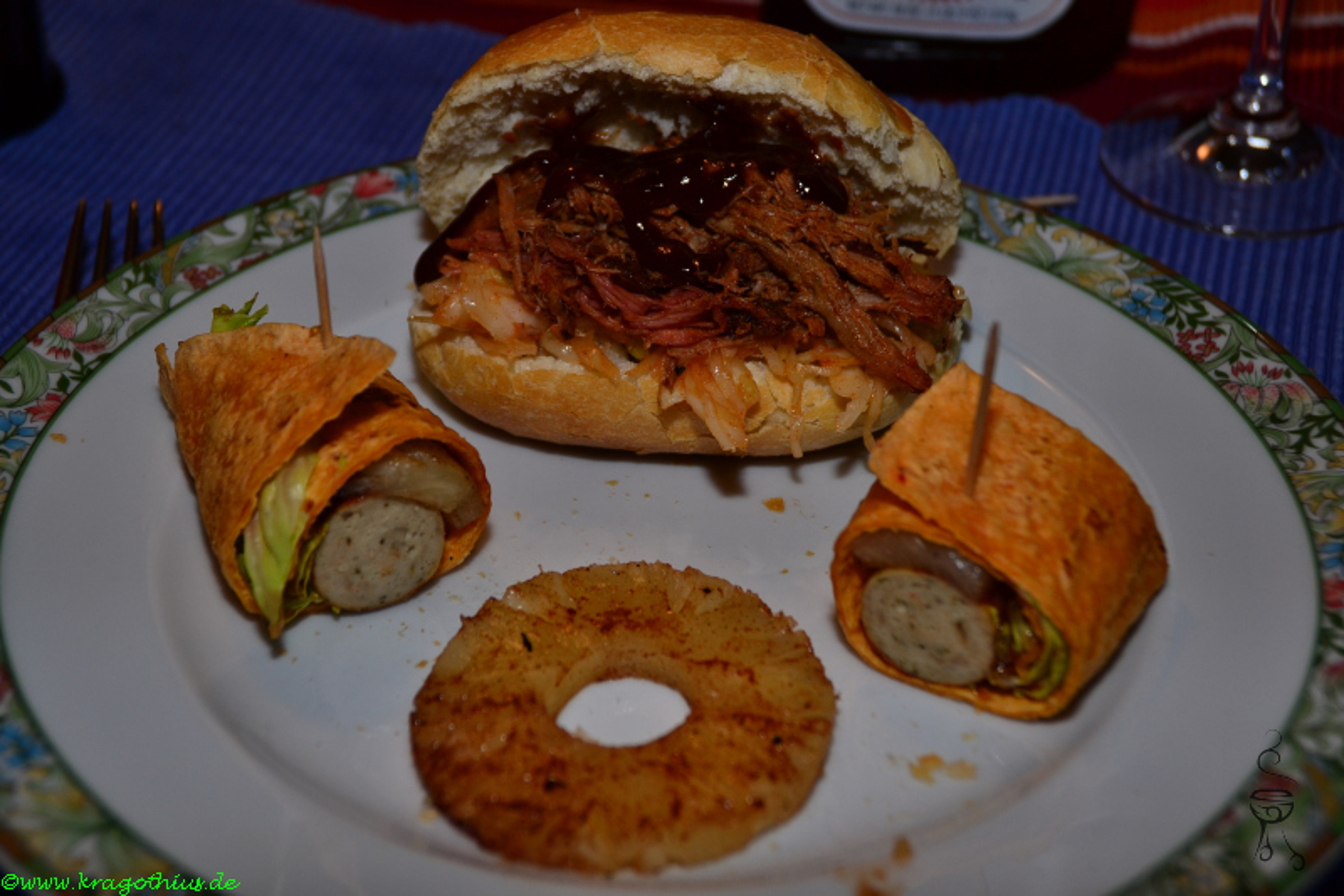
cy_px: 448
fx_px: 2127
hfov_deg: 35.1
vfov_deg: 23.8
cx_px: 672
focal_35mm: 57
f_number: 5
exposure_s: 1/60
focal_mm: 38
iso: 200
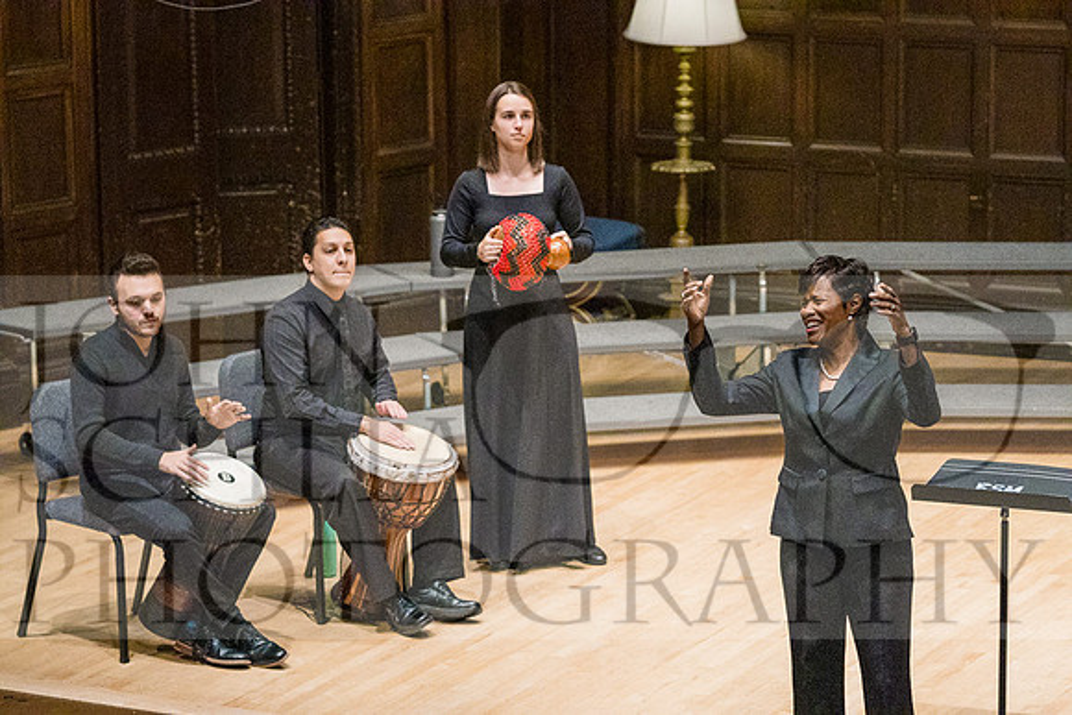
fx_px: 4914
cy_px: 358
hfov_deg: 12.4
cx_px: 536
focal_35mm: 165
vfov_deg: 8.3
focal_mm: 110
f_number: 3.2
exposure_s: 1/2000
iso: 6400
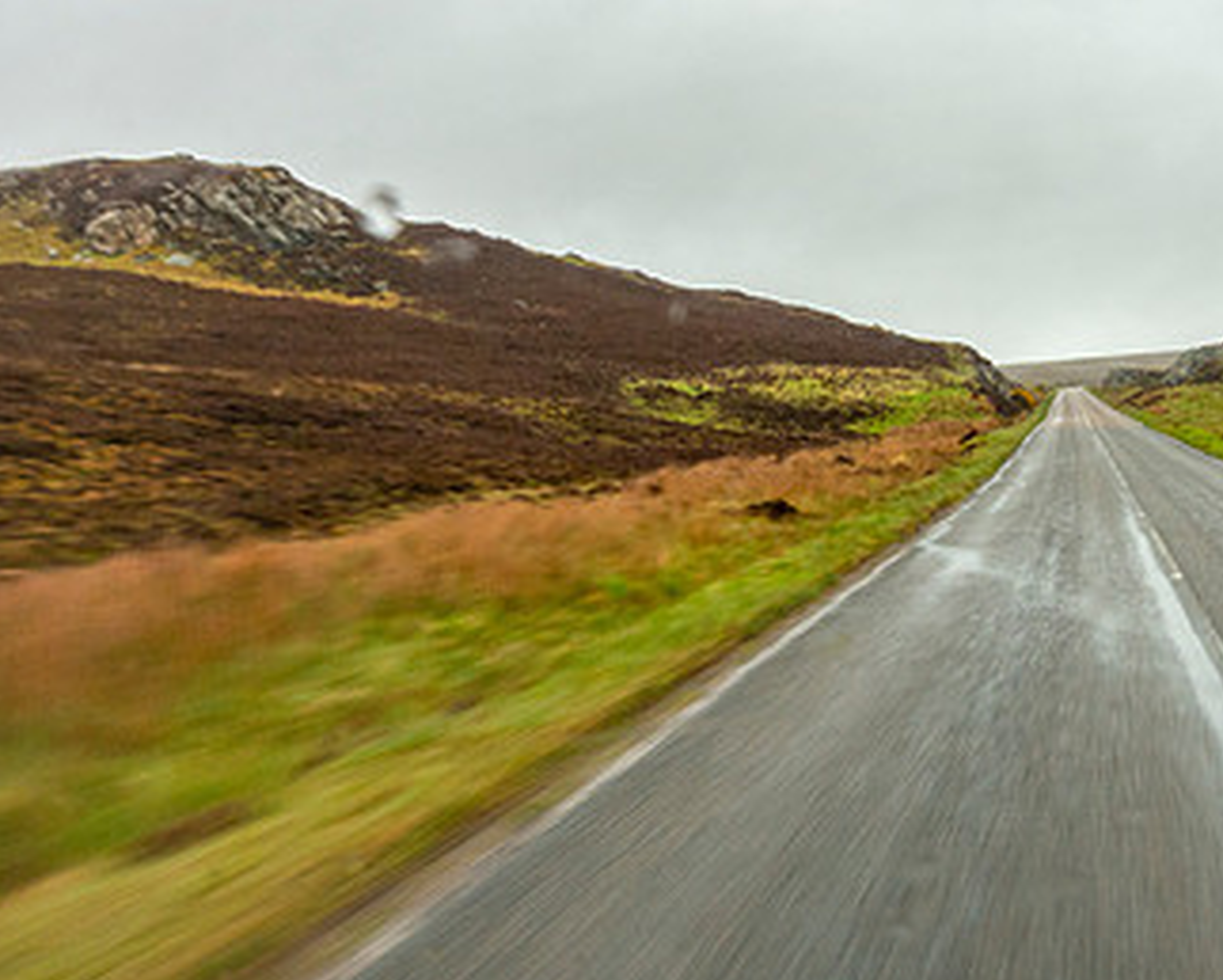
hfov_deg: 36.3
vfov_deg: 30.8
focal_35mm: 49
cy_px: 403
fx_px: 1775
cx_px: 1029
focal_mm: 10.6
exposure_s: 1/30
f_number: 8
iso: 125
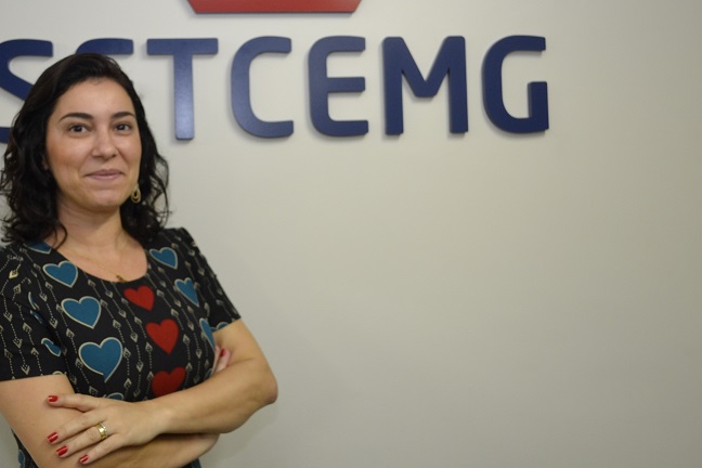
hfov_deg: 48.1
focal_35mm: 40
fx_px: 780
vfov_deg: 33.2
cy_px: 173
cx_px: 277
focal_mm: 20
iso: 720
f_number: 3.8
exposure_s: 1/60
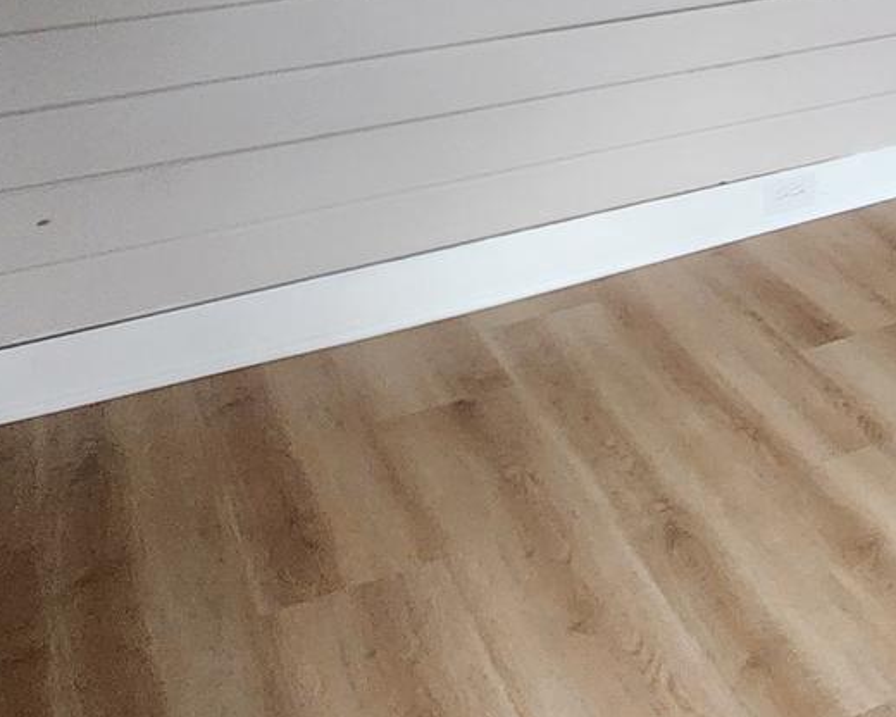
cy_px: -40
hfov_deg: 32.8
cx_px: 980
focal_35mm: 50
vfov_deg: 28.0
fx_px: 1326
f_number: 2.2
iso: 320
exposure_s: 1/60
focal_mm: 2.2
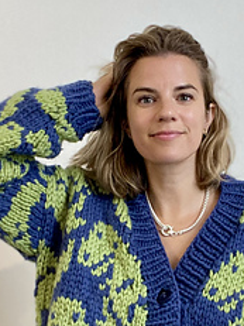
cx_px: 149
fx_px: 611
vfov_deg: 29.5
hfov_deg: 22.5
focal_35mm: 65
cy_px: 227
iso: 250
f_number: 2.2
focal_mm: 2.71
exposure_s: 1/60
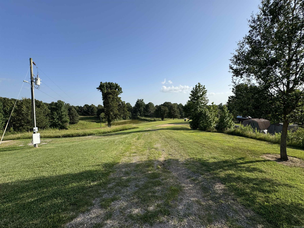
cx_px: 152
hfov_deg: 102.1
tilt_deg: -3.6
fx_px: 123
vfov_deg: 85.7
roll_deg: +0.7
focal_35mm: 14
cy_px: 114
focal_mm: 2.22
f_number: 2.2
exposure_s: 1/2208
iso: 50
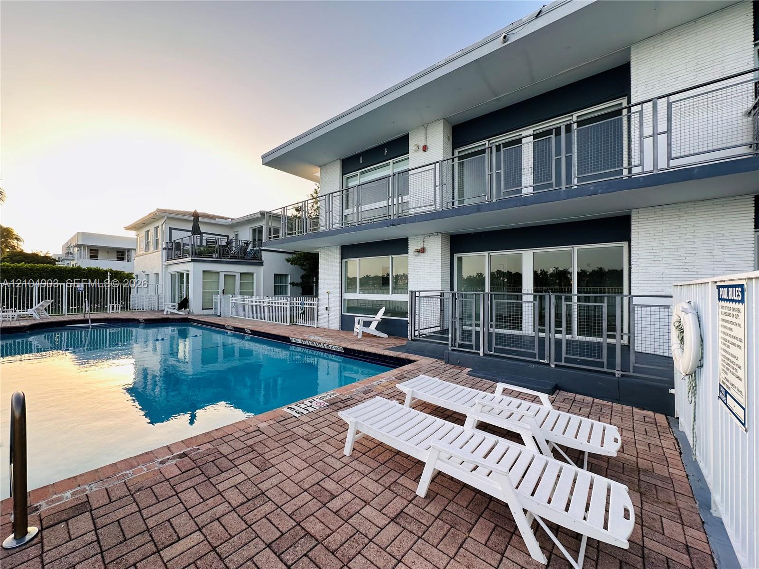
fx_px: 307
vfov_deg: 85.7
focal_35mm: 14
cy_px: 284
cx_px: 380
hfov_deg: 102.1
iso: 40
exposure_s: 1/278
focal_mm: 2.22
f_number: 2.2
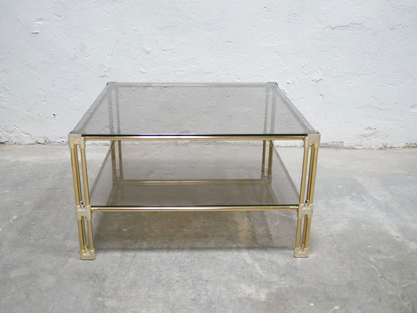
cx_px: 208
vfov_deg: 36.0
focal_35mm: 40
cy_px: 156
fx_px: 482
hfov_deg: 46.8
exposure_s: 1/60
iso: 3200
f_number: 1.7
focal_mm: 20
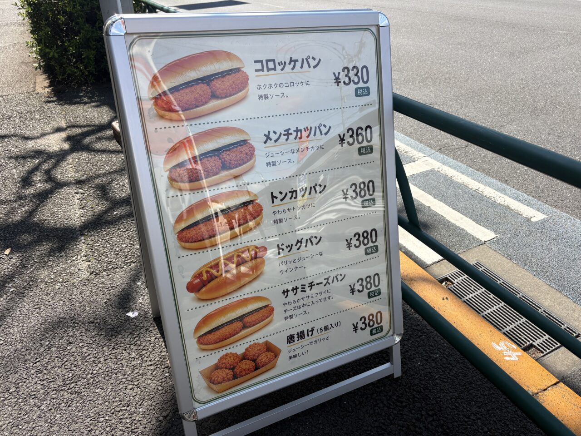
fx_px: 436
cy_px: 218
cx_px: 290
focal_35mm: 26
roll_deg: +3.4
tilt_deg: -31.2
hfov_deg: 67.3
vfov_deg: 53.1
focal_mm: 5.96
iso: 50
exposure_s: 1/1848
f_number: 1.6
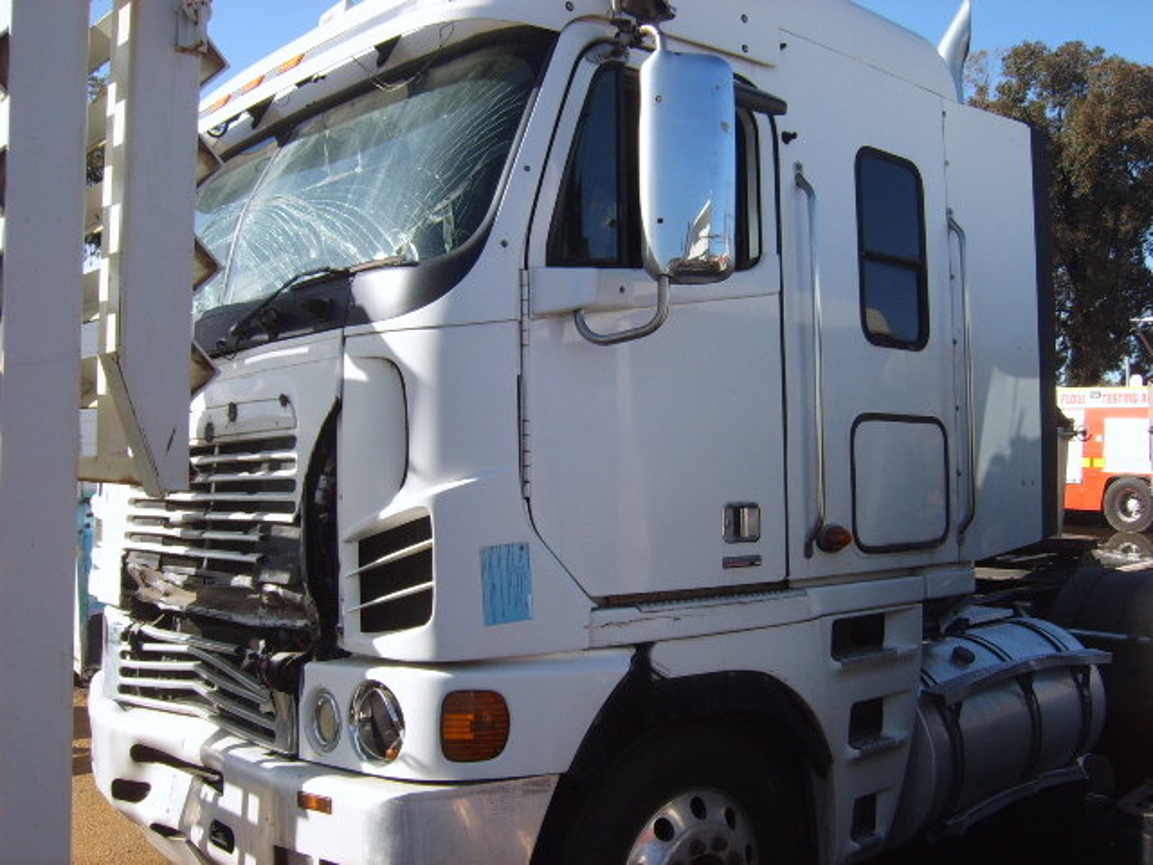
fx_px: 1166
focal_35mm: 35
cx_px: 576
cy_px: 432
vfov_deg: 40.7
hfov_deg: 52.6
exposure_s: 1/180
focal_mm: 5.8
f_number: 5.8
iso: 50
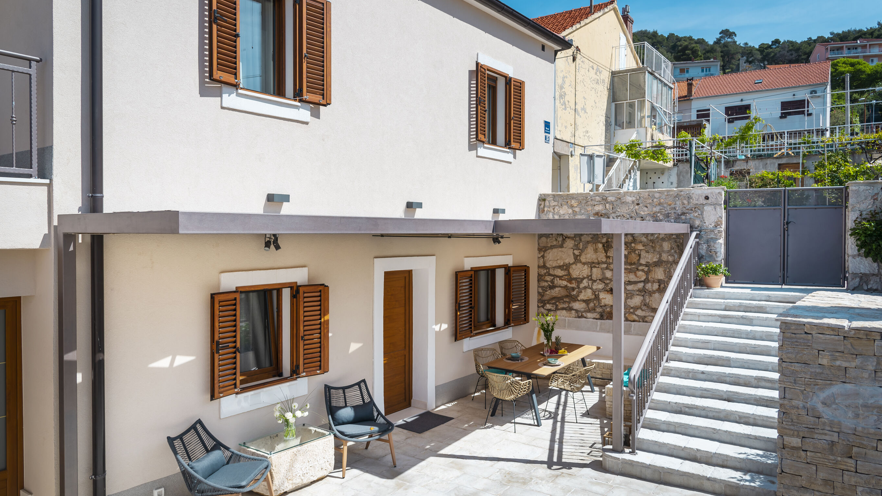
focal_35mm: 26
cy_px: 242
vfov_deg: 44.4
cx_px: 442
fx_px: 608
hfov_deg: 71.9
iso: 100
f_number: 7.1
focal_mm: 24
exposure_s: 1/640
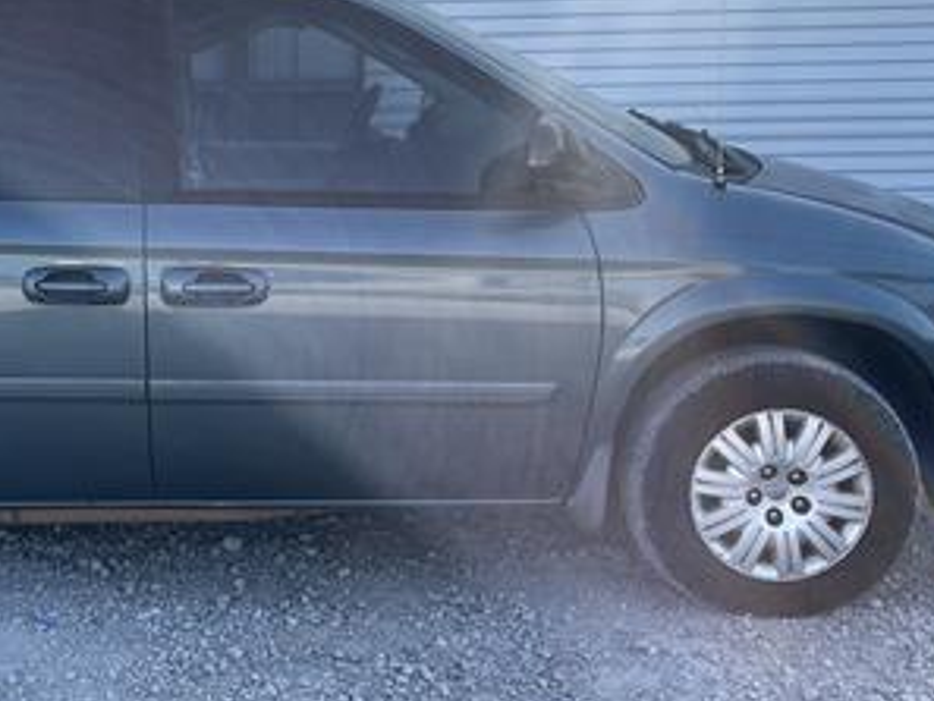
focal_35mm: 56
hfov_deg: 32.9
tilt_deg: -6.4
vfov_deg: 25.8
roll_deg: +0.8
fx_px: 1512
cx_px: 123
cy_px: 179
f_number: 1.6
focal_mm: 5.1
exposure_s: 1/1152
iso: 32
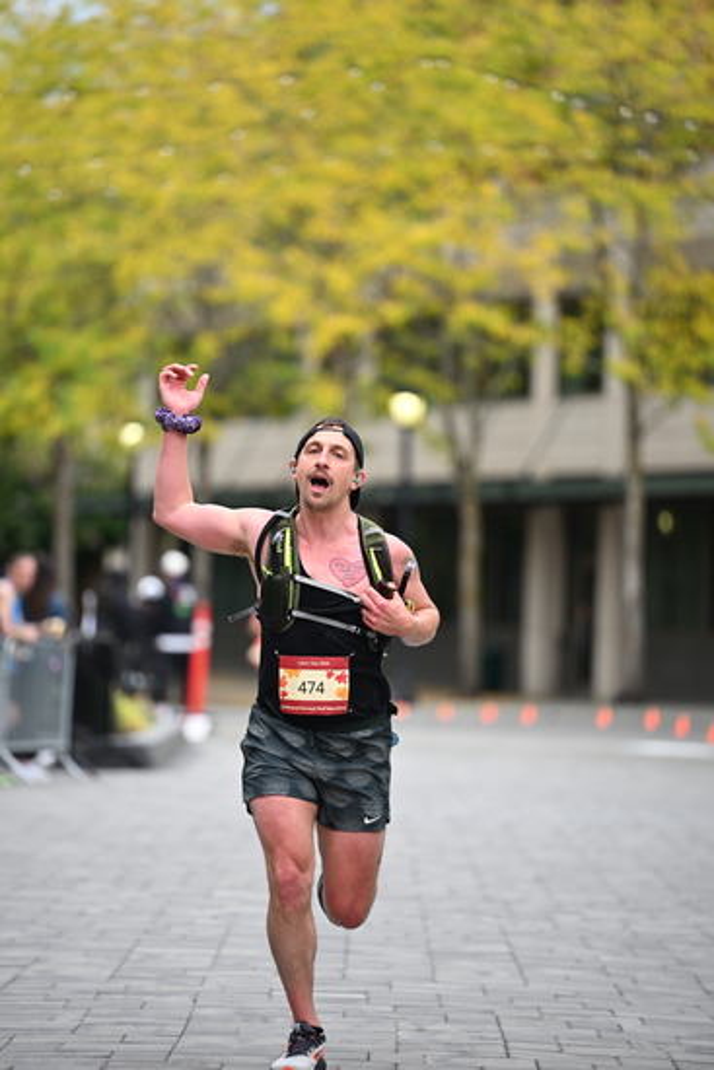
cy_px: 535
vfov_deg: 11.4
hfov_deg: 7.6
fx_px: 5351
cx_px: 357
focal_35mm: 180
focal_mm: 180
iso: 640
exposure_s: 1/2000
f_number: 2.8
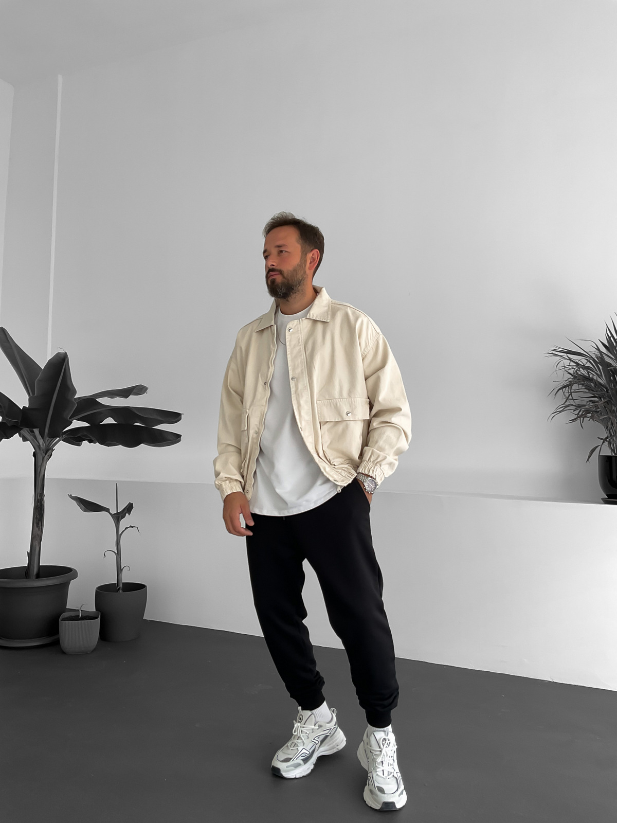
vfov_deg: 61.7
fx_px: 689
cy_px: 412
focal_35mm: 29
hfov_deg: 48.2
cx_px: 308
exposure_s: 1/120
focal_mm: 3
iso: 20
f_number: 1.8
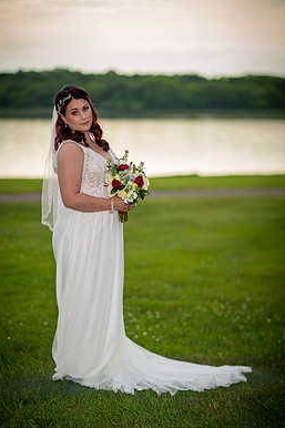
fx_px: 1177
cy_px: 233
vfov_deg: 20.6
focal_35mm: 99
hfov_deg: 13.8
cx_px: 135
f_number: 1.4
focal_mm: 85
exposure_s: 1/1000
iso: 100
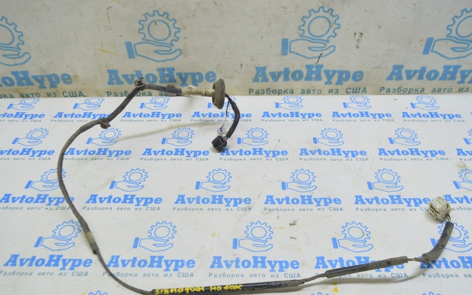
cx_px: 239
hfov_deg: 61.2
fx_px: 399
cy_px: 157
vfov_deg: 40.6
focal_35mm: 31
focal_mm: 20
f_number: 5.6
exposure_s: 1/20
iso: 400
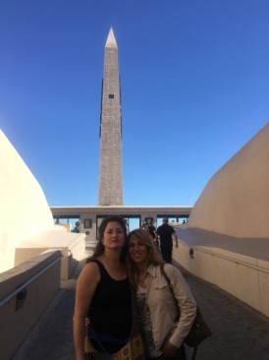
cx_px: 134
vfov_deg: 61.7
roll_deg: +1.3
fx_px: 301
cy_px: 180
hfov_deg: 48.2
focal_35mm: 29
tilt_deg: +10.5
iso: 25
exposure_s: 1/1166
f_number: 2.2
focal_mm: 4.15
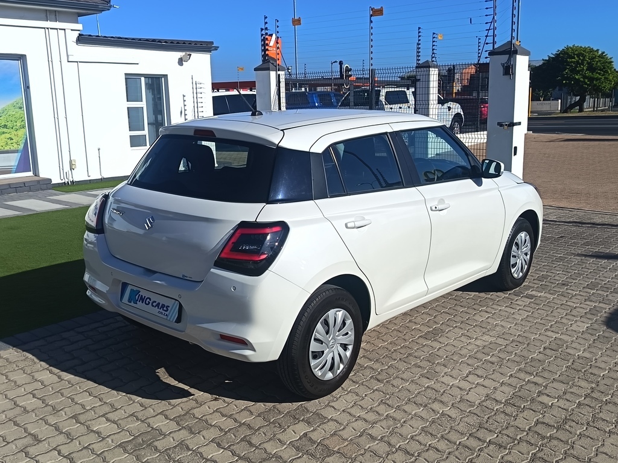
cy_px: 232
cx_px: 309
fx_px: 643
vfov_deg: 39.7
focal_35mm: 36
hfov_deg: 51.4
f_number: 1.75
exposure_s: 1/1166
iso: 100
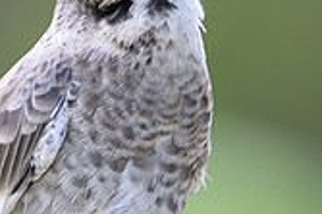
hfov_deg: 0.7
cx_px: 164
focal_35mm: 2995
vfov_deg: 0.5
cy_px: 174
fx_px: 26762
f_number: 2.8
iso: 560
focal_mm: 400
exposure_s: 1/2000
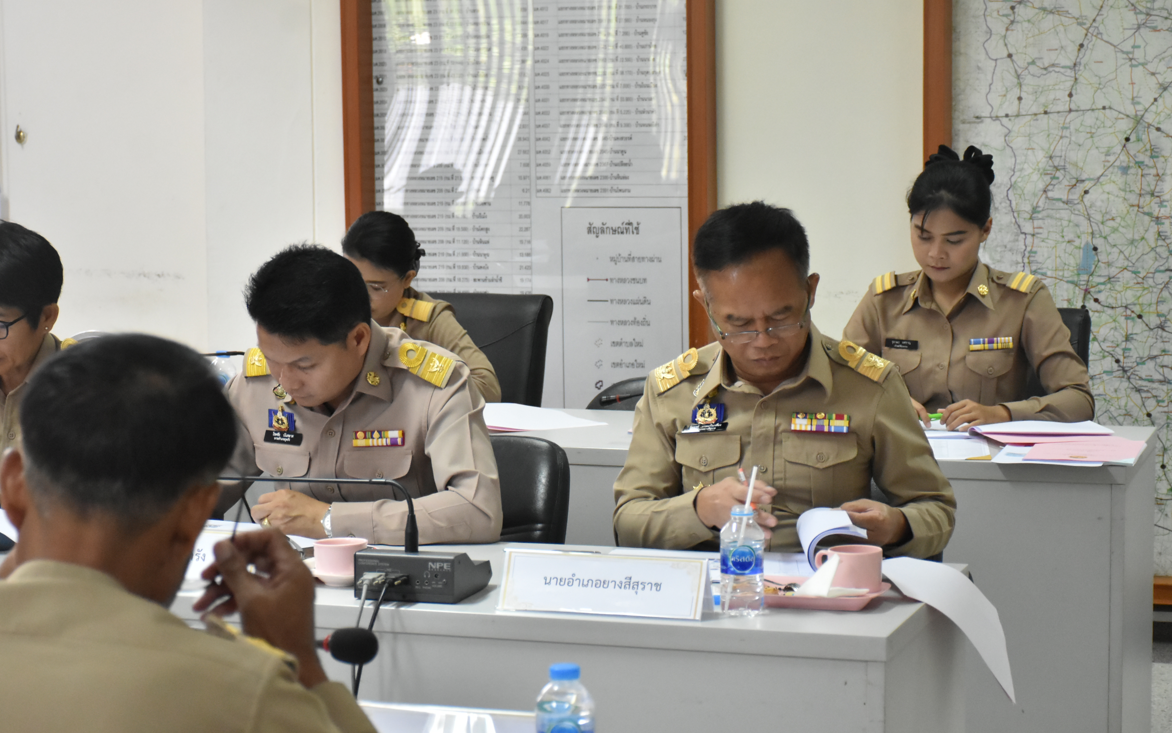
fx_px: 2651
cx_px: 572
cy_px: 381
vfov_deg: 15.7
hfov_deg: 24.9
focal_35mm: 83
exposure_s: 1/125
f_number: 5.6
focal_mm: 52
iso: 3200
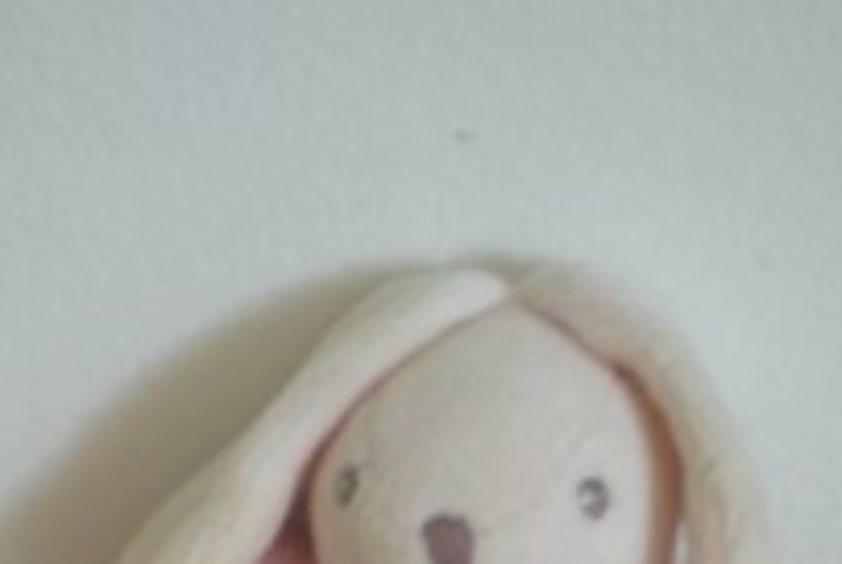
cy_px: 805
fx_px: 2366
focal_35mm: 101
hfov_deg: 20.2
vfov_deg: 13.0
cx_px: 423
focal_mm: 6.3
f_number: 3.1
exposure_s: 1/19.7
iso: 200
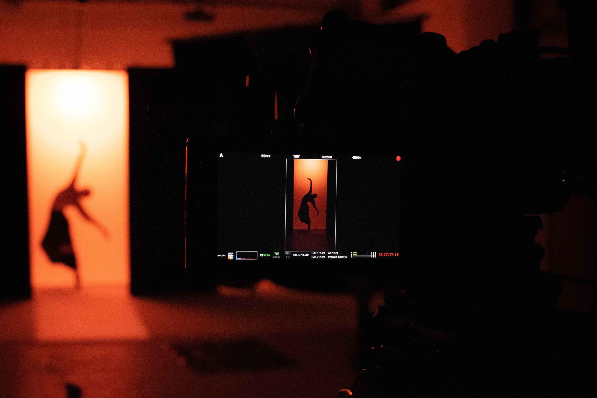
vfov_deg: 27.0
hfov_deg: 39.6
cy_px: 199
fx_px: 829
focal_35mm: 50
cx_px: 298
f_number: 8
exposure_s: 1/250
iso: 12800
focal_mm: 50
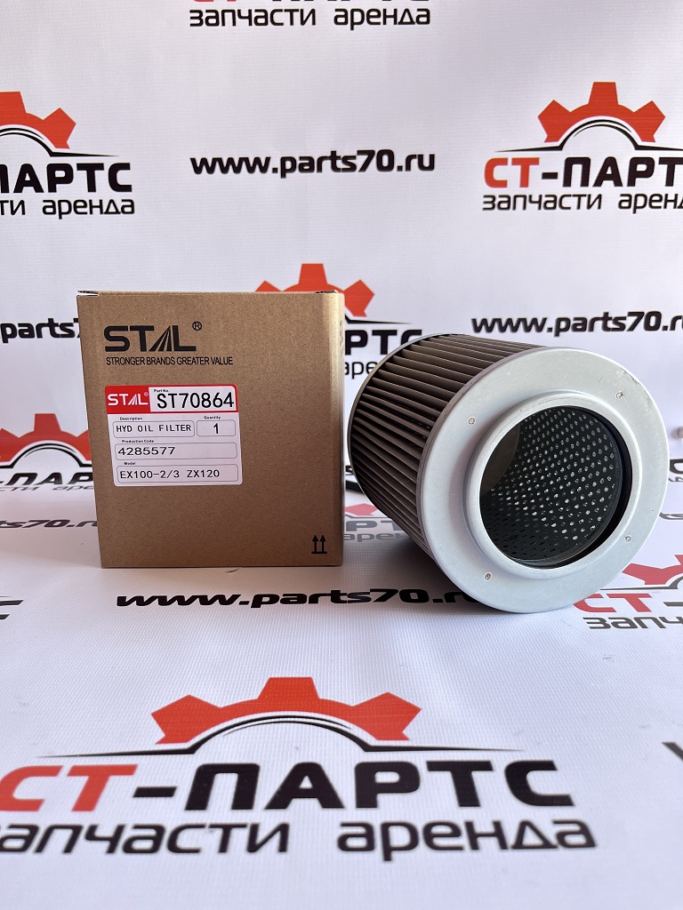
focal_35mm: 26
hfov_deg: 53.1
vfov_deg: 67.3
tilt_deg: -15.7
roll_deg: +1.5
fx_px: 684
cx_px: 342
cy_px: 455
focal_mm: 5.1
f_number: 1.6
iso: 125
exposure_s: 1/120
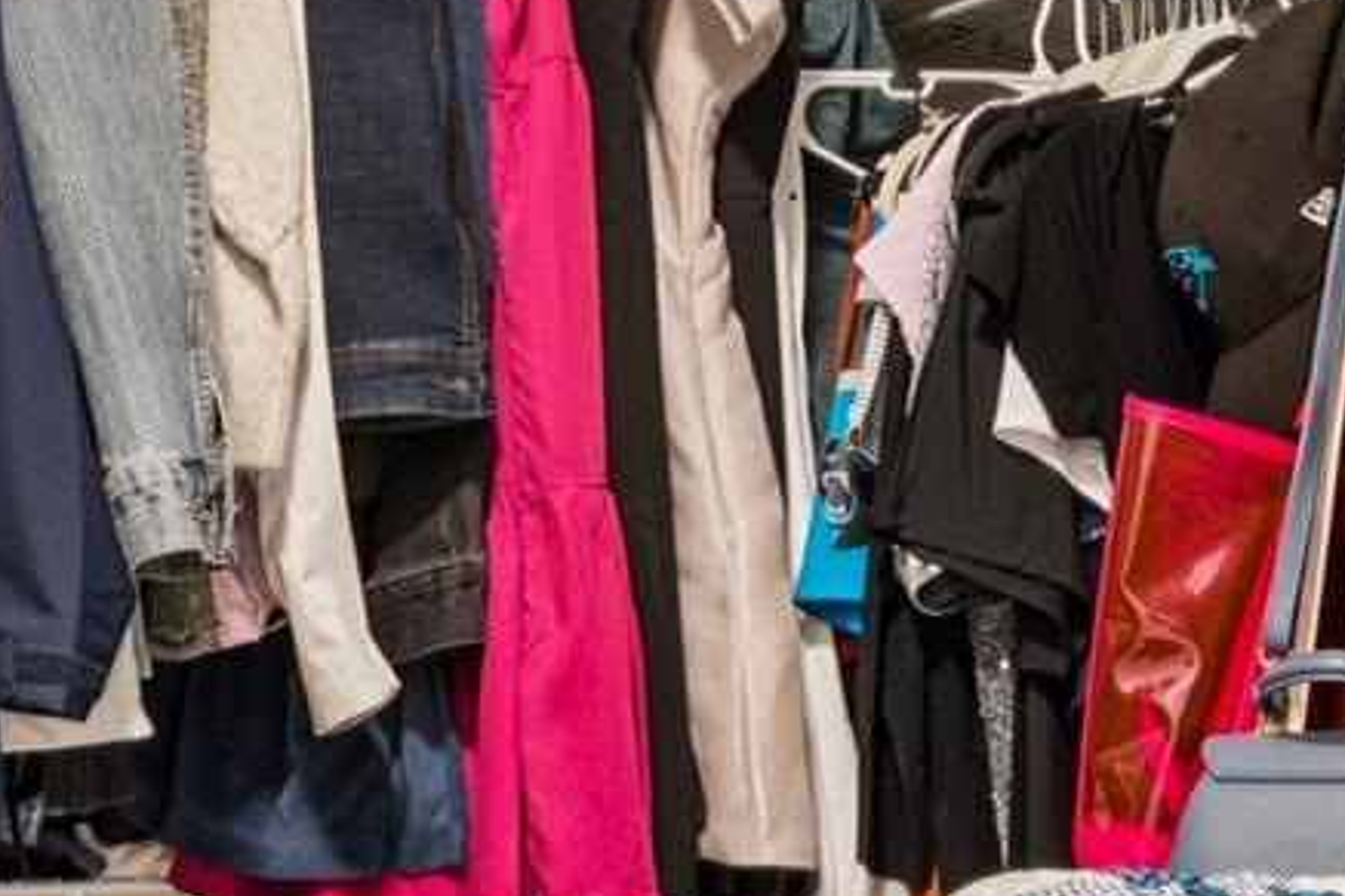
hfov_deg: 25.1
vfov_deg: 17.2
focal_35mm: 78
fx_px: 2923
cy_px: 774
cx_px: 1219
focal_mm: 16.7
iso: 100
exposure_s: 6
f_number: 13
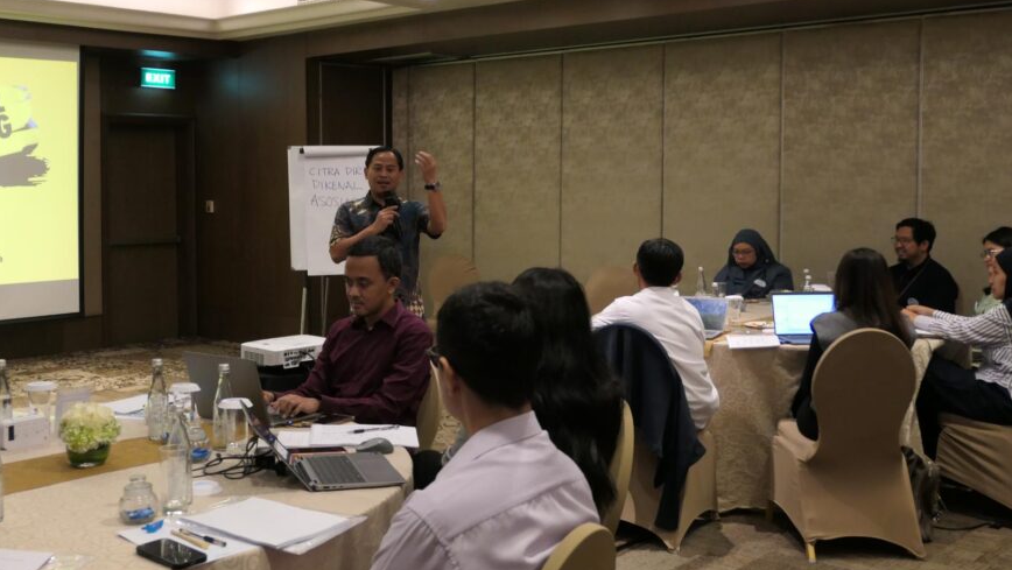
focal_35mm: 42
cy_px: 208
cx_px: 424
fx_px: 1127
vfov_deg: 28.3
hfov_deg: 48.2
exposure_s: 1/80
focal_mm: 12.4
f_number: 2.8
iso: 1000
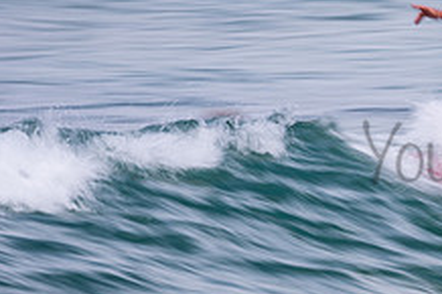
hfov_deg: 1.5
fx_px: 16353
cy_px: 135
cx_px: 572
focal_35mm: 1333
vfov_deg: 1.0
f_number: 18
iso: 64
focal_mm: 500
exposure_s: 1/20
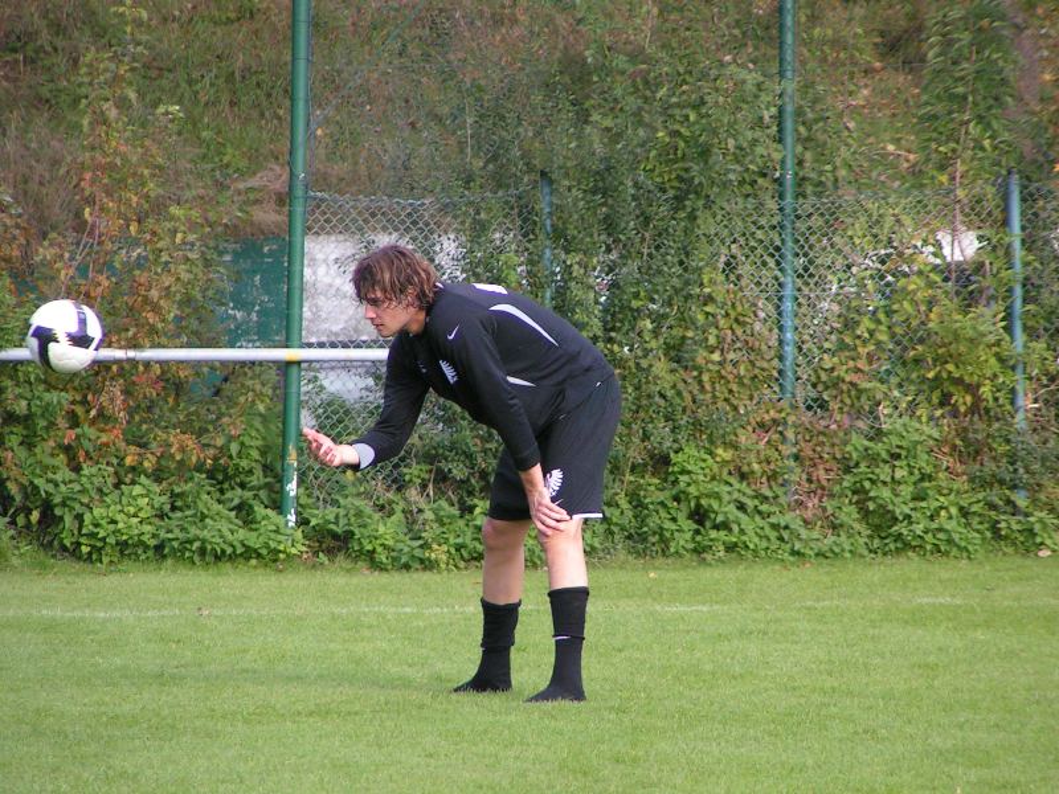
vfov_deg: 3.9
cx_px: 530
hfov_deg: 5.2
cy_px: 397
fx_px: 11625
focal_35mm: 380
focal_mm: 58
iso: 125
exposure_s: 1/400
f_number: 3.5
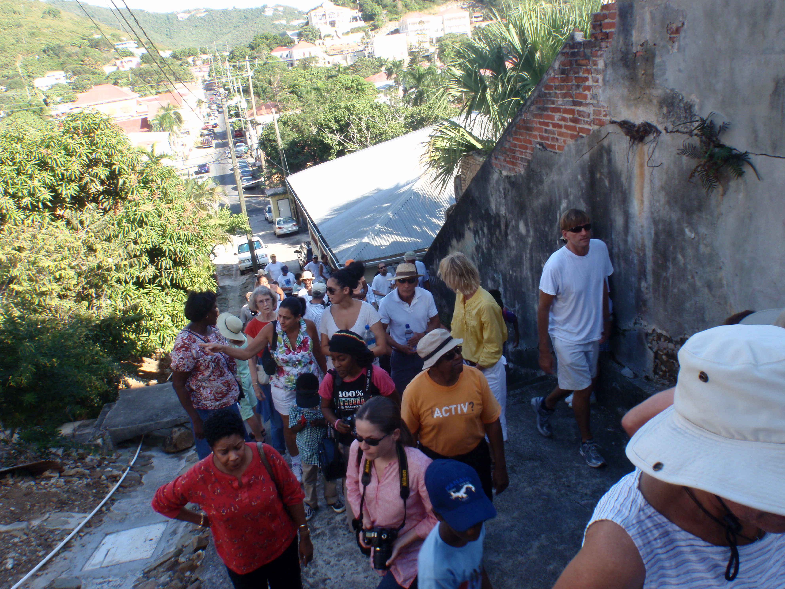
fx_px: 635
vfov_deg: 49.7
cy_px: 294
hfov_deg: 63.4
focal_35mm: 28
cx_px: 392
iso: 64
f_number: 5
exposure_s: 1/60
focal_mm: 5
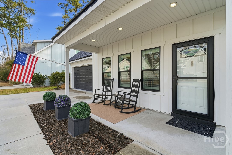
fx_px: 103
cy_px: 78
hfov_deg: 96.7
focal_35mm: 16
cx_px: 116
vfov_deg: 73.8
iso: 320
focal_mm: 16
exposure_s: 1/640
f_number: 9
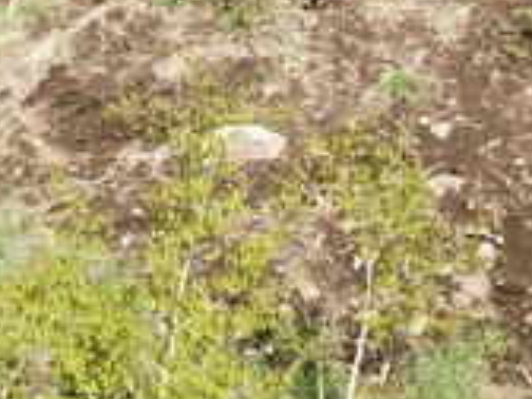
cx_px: 253
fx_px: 1521
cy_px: -348
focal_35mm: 99
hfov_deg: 19.8
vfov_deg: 13.3
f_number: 2.2
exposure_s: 1/807
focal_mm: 4.7
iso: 100
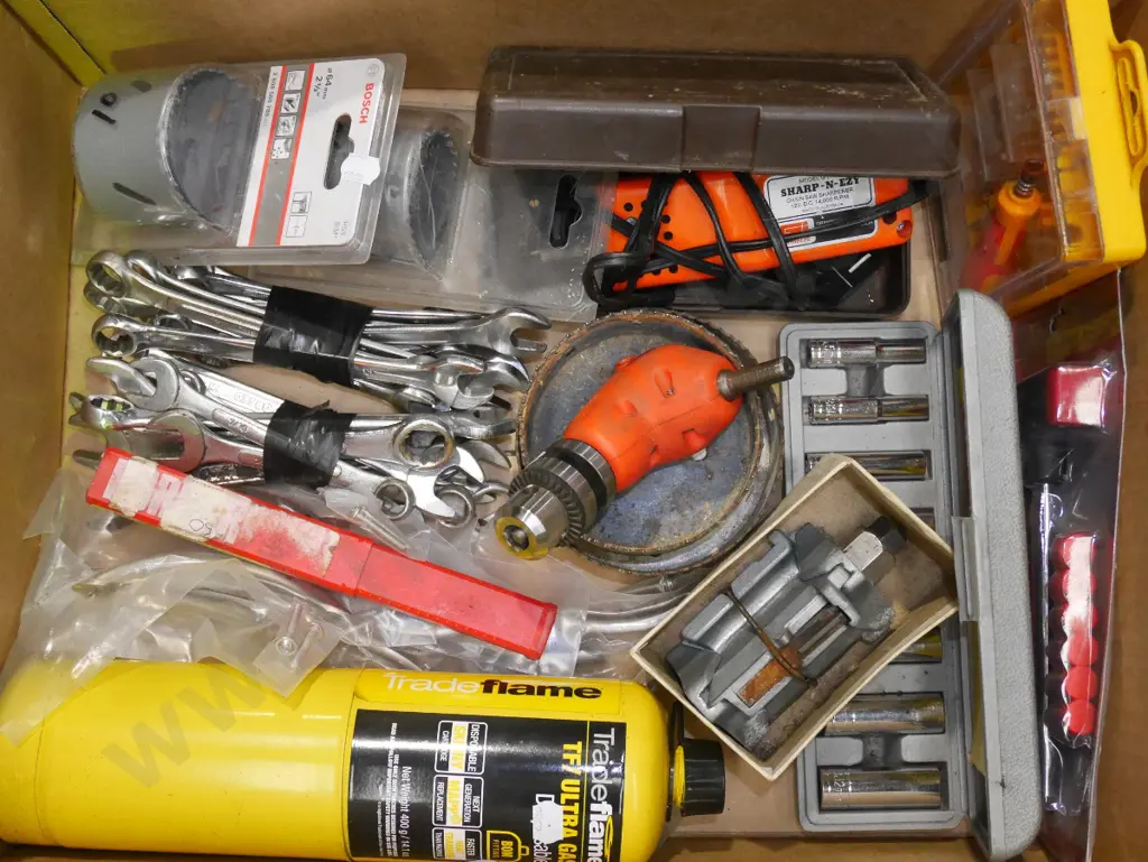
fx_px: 1327
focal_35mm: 40
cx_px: 574
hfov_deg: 46.8
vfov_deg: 36.0
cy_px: 431
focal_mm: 20
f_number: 4.6
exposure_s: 1/80
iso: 3200
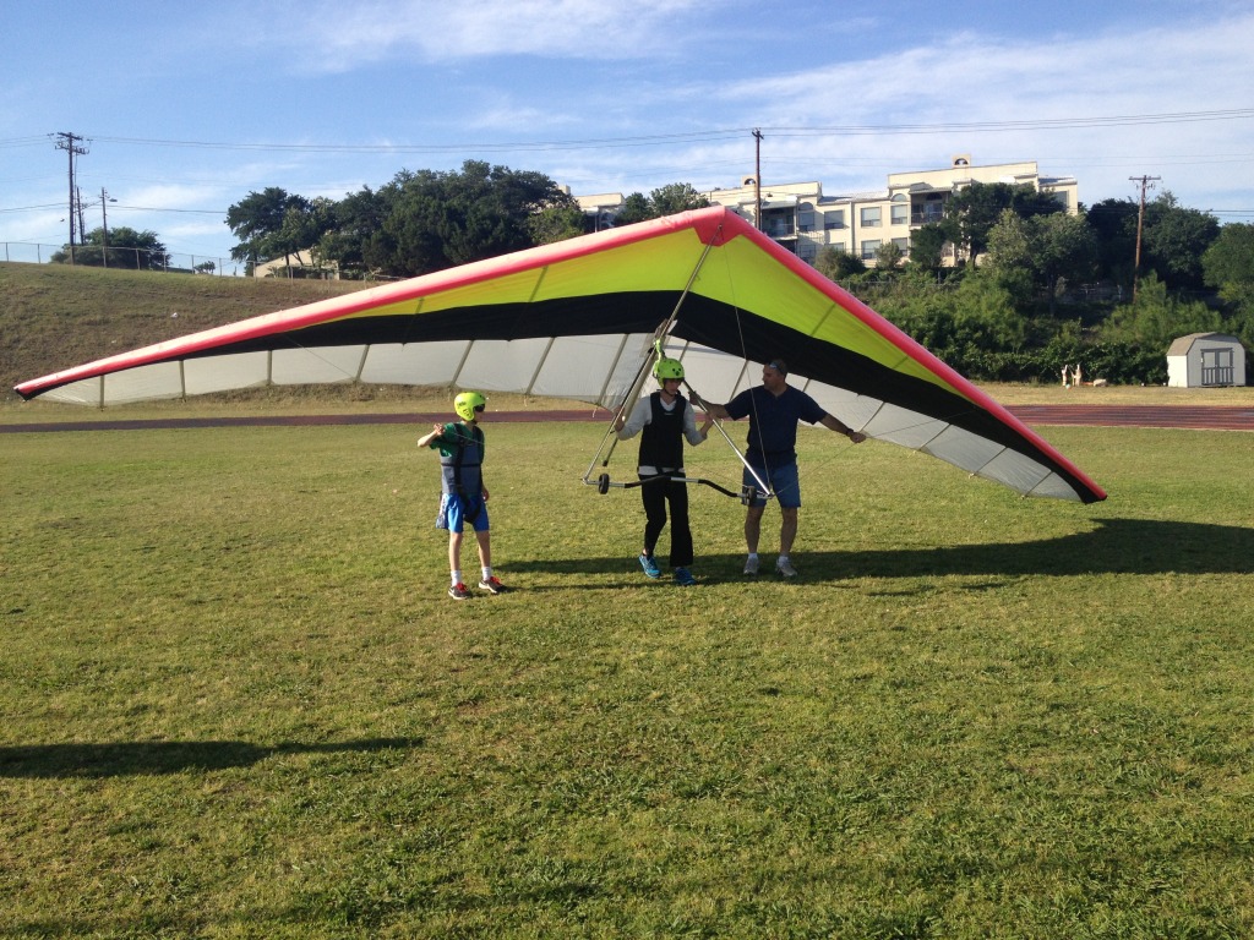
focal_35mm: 35
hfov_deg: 52.6
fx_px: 1268
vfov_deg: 40.7
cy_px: 470
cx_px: 627
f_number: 2.4
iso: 50
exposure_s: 1/1416
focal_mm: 4.28
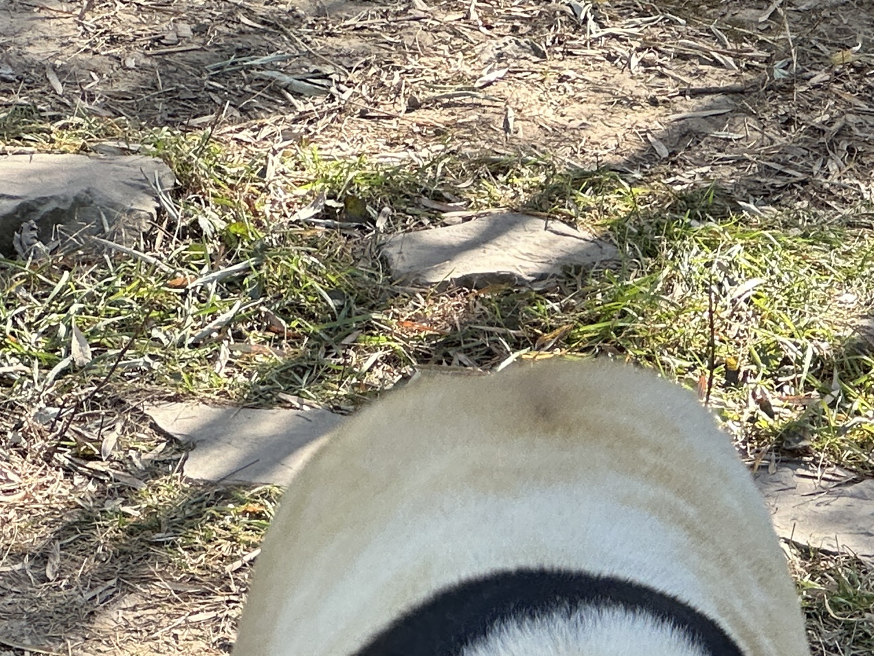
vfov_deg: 6.0
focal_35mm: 244
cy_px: 866
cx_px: 647
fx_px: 6161
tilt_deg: -23.7
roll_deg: +1.7
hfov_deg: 8.1
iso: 64
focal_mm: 9
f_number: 2.8
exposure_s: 1/99
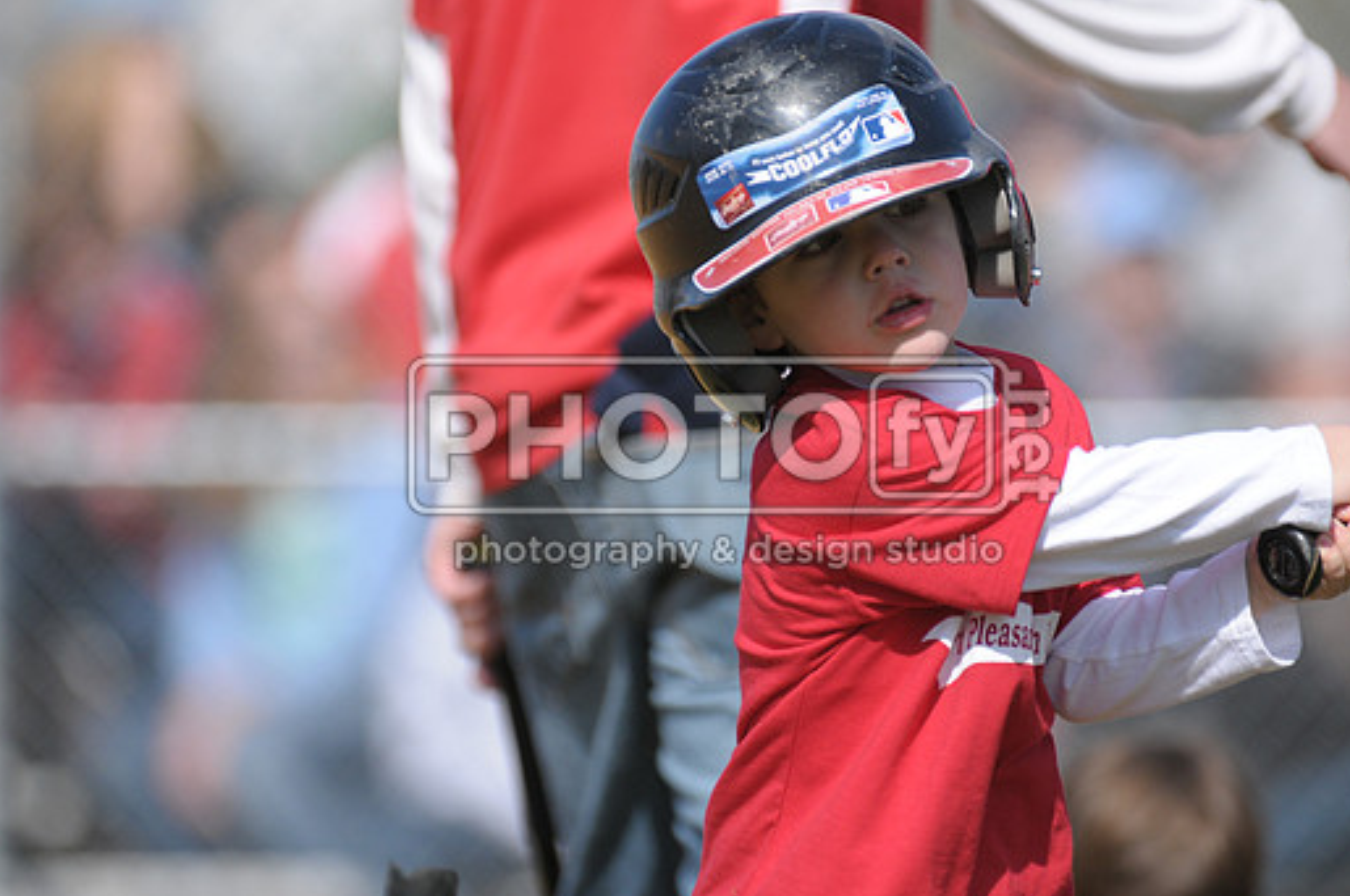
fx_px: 20898
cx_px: 721
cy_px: 455
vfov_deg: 2.5
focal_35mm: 558
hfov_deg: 3.7
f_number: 4
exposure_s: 1/3200
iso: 400
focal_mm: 330
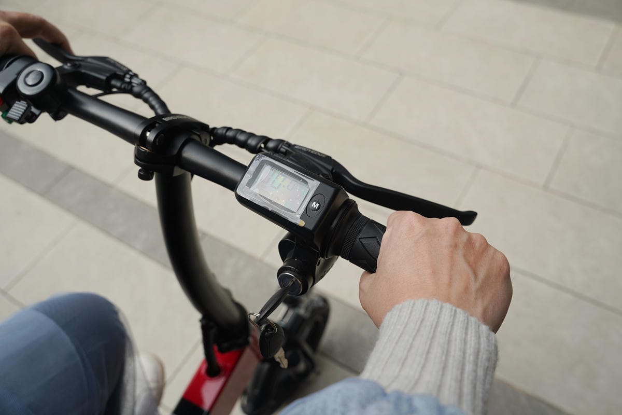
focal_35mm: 30
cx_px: 311
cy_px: 208
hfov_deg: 61.9
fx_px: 518
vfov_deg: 43.6
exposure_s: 1/125
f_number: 5.6
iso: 100
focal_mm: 30
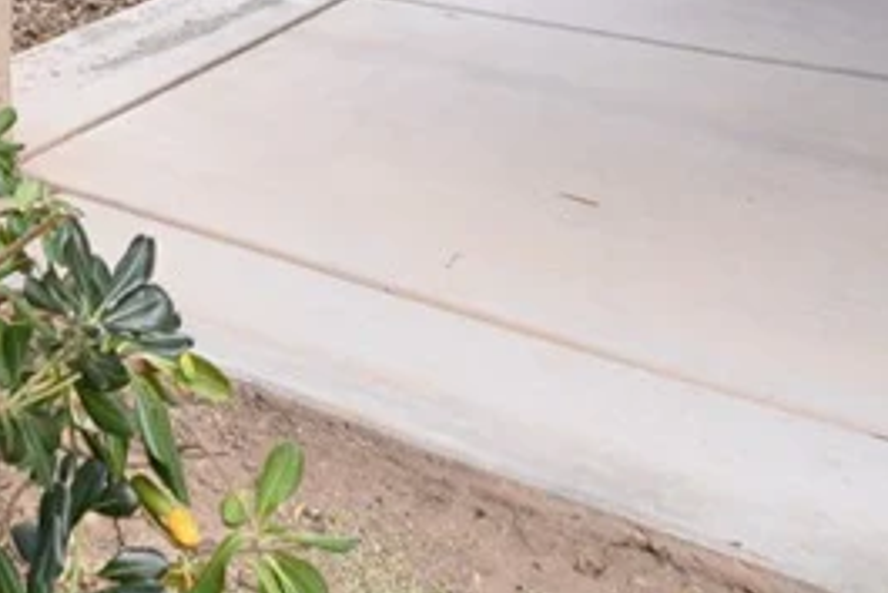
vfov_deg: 18.3
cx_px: -151
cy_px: -484
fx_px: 1431
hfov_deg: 30.0
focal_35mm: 58
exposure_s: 1/50
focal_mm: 10
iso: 200
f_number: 5.6
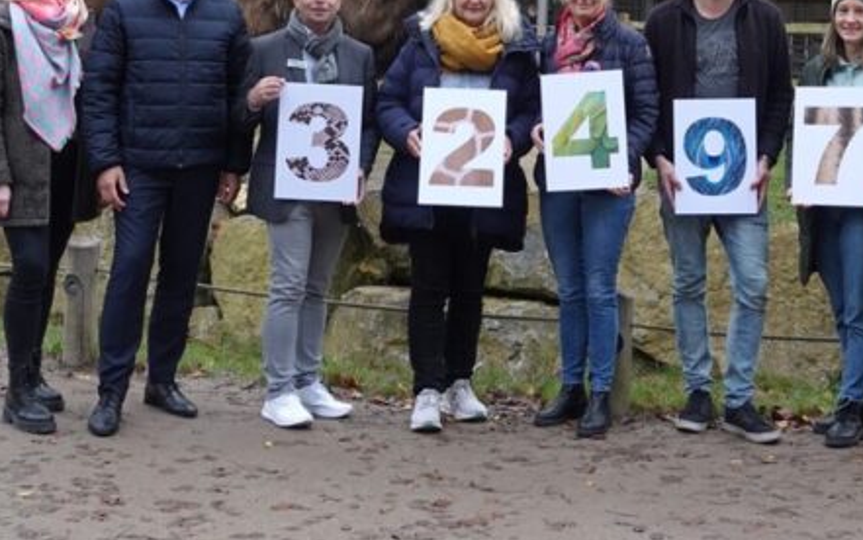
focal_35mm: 71
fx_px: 1671
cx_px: 511
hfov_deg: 28.9
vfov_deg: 18.1
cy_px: 55
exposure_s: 1/100
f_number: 3.2
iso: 100
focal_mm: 14.65
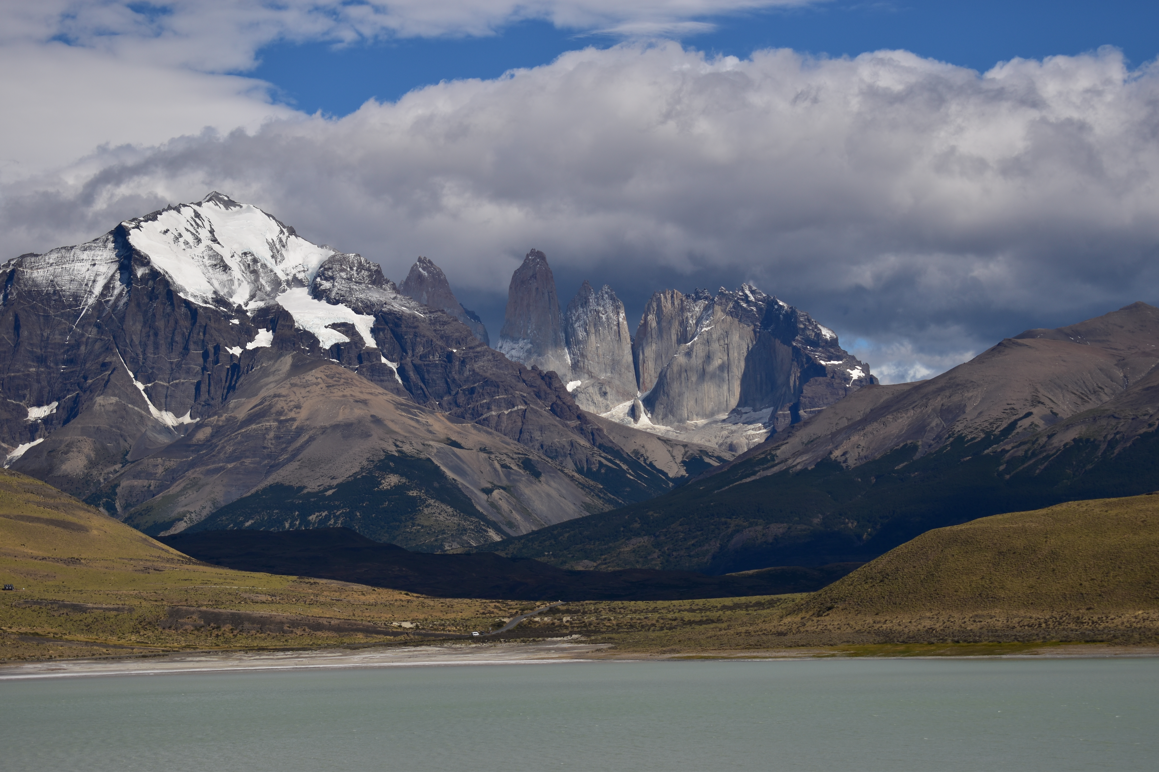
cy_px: 386
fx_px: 2656
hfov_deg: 24.6
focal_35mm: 82
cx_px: 580
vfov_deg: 16.6
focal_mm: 55
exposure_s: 1/1250
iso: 100
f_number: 5.6
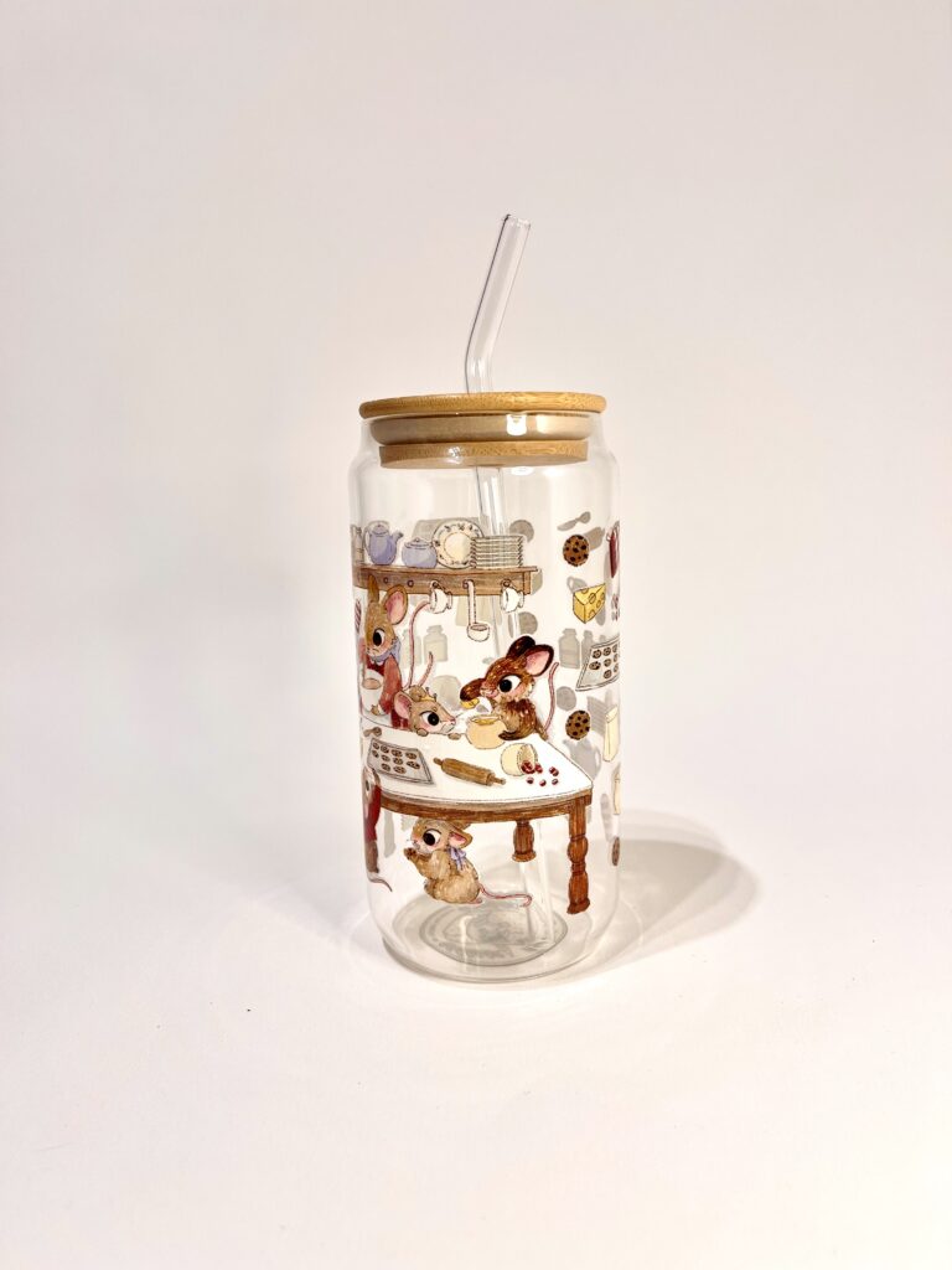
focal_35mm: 26
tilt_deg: -10.4
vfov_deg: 67.3
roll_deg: +2.0
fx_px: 953
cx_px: 476
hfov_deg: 53.1
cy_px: 635
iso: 50
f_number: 1.6
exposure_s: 1/100
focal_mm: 5.1
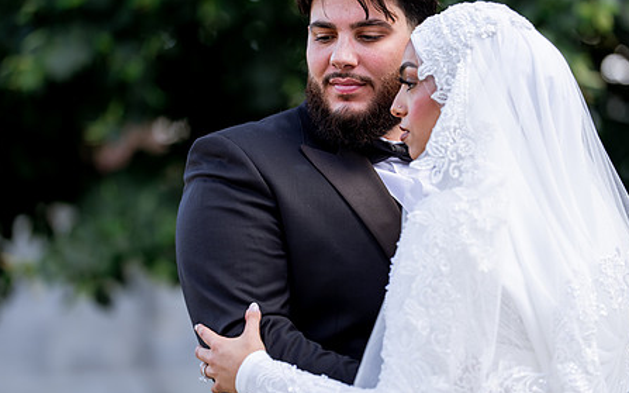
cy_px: 175
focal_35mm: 143
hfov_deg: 14.6
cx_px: 346
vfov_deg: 9.2
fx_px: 2450
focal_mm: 108
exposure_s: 1/640
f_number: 2
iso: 100
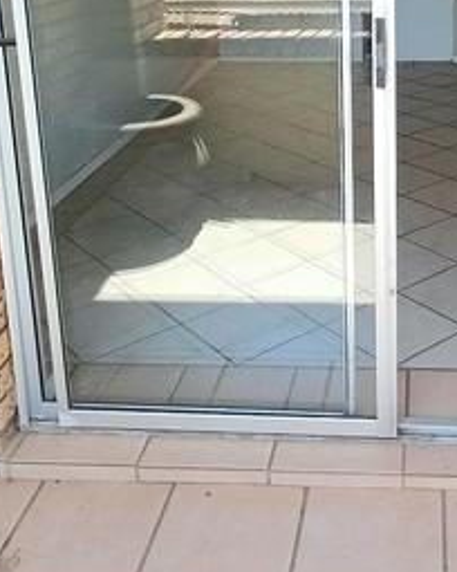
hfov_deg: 30.2
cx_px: 361
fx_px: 828
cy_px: 83
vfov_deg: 36.2
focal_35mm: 49
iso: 40
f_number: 2.2
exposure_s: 1/200
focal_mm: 1.64
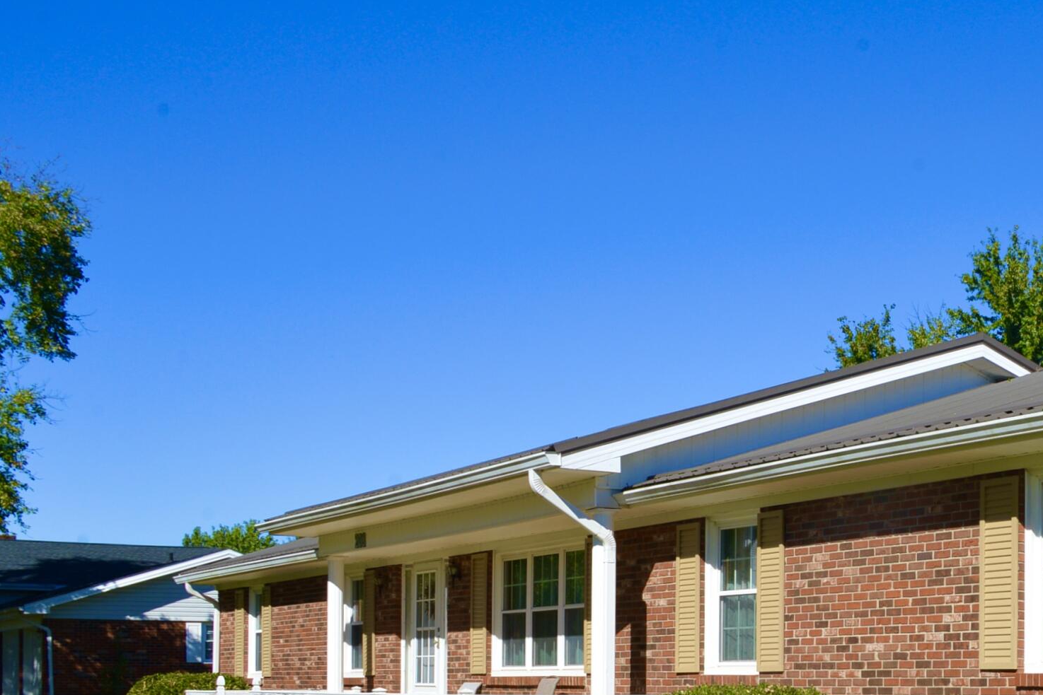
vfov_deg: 23.0
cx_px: 959
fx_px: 1651
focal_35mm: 57
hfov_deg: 33.1
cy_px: 672
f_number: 13
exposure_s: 1/640
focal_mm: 28
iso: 400
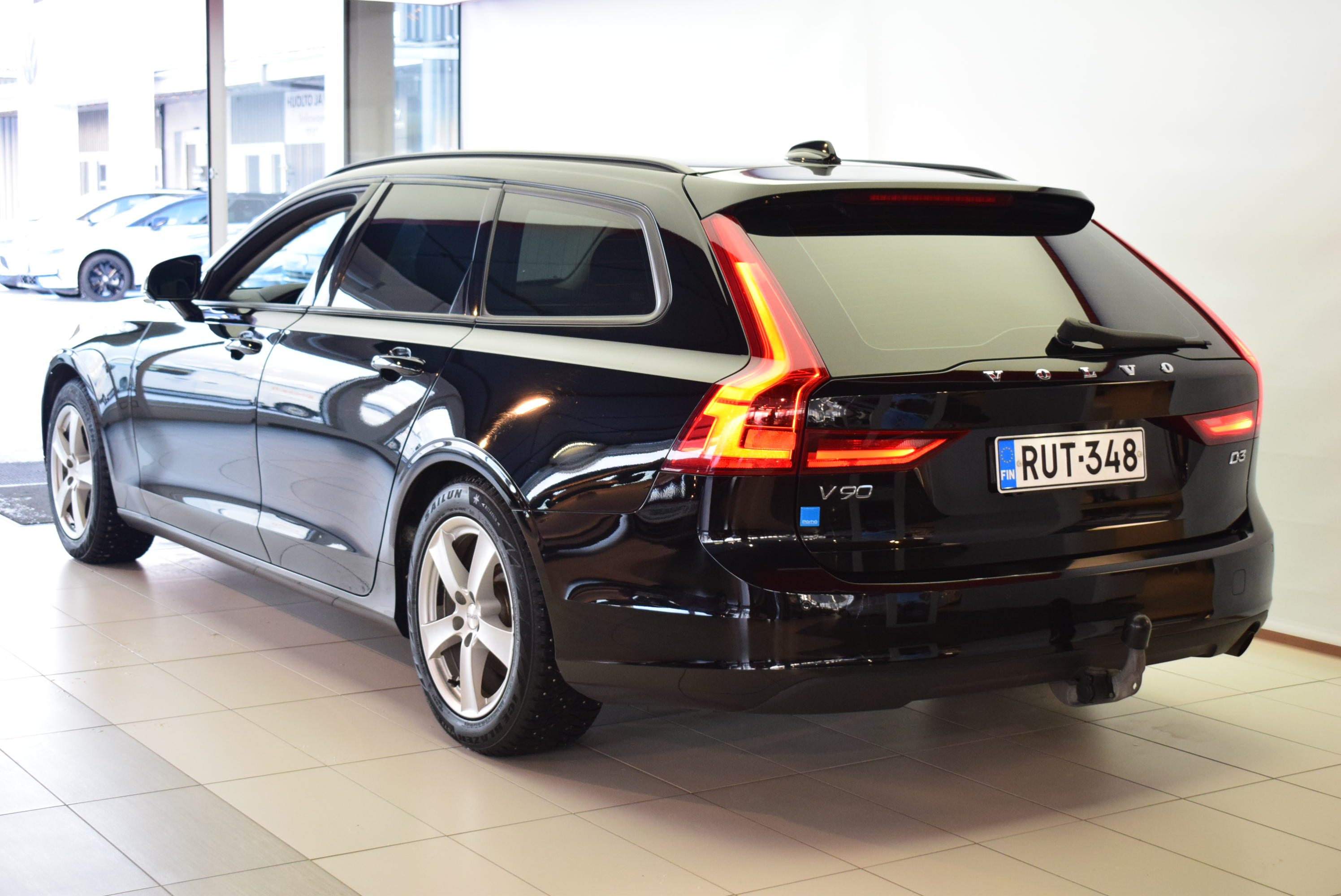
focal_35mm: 52
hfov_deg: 37.8
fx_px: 1957
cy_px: 448
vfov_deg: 25.8
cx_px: 670
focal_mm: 35
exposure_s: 1/125
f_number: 4.5
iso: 1600
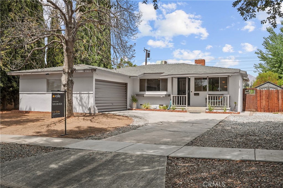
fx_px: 252
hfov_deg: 58.7
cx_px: 142
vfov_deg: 41.1
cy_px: 94
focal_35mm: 32
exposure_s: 1/125
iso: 100
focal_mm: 32
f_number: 9
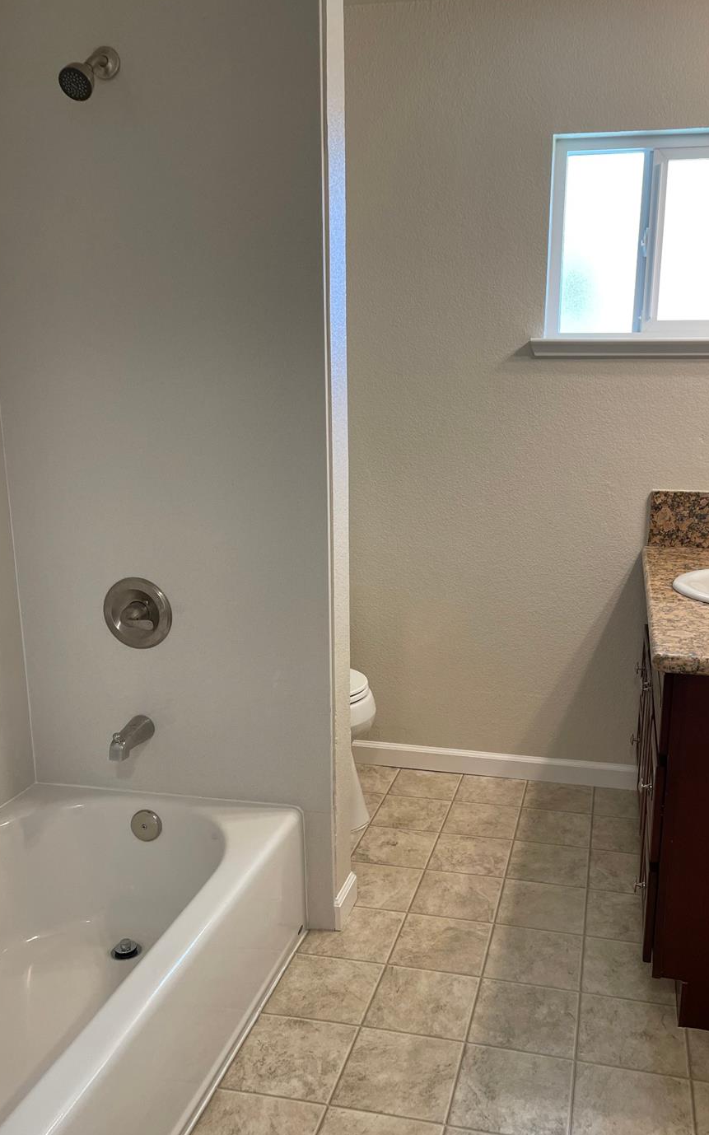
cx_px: 424
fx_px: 928
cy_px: 610
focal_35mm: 30
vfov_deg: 62.8
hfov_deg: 41.6
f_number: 1.6
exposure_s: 1/120
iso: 100
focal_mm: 4.2
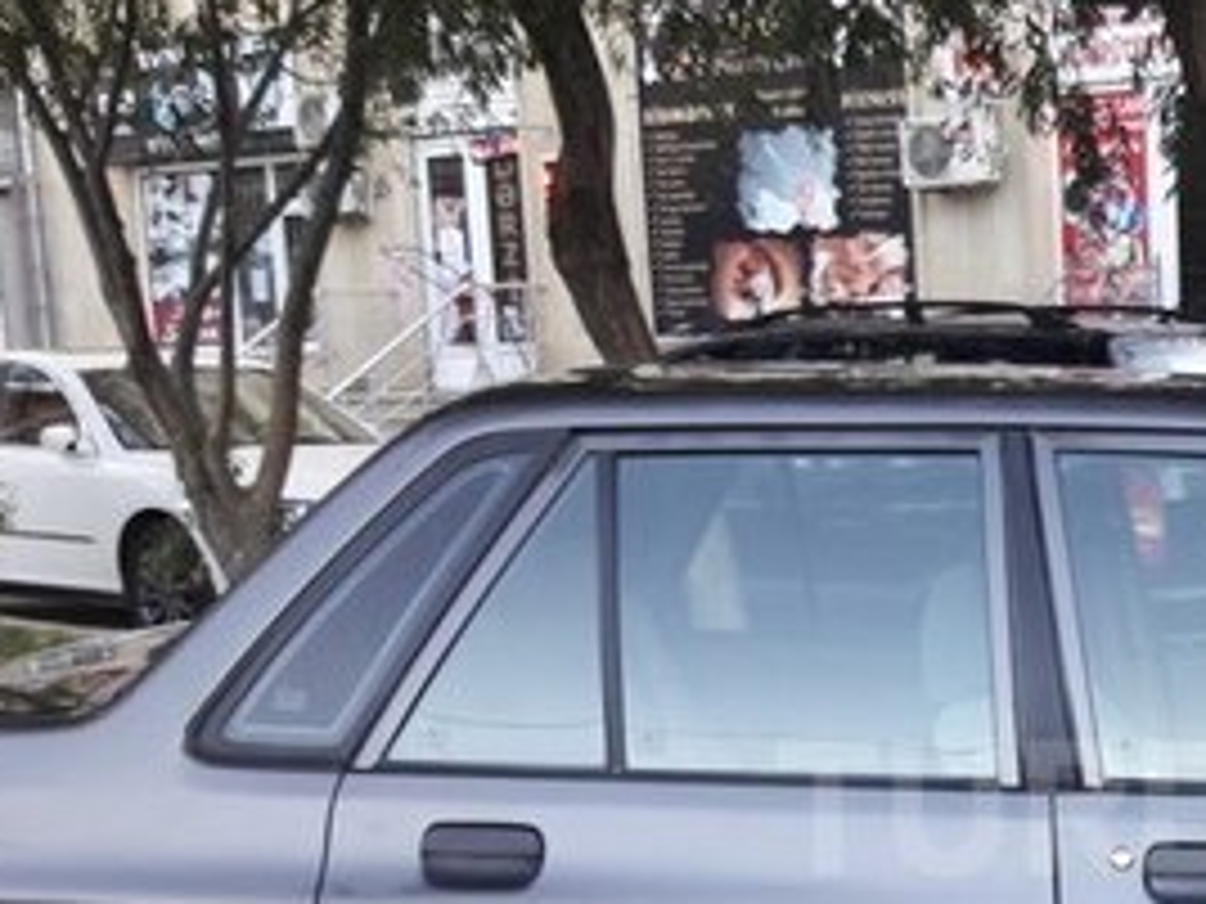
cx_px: 1238
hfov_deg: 26.5
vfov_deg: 20.9
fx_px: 2404
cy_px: 807
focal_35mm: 69
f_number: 1.9
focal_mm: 3.7
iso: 40
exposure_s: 1/50
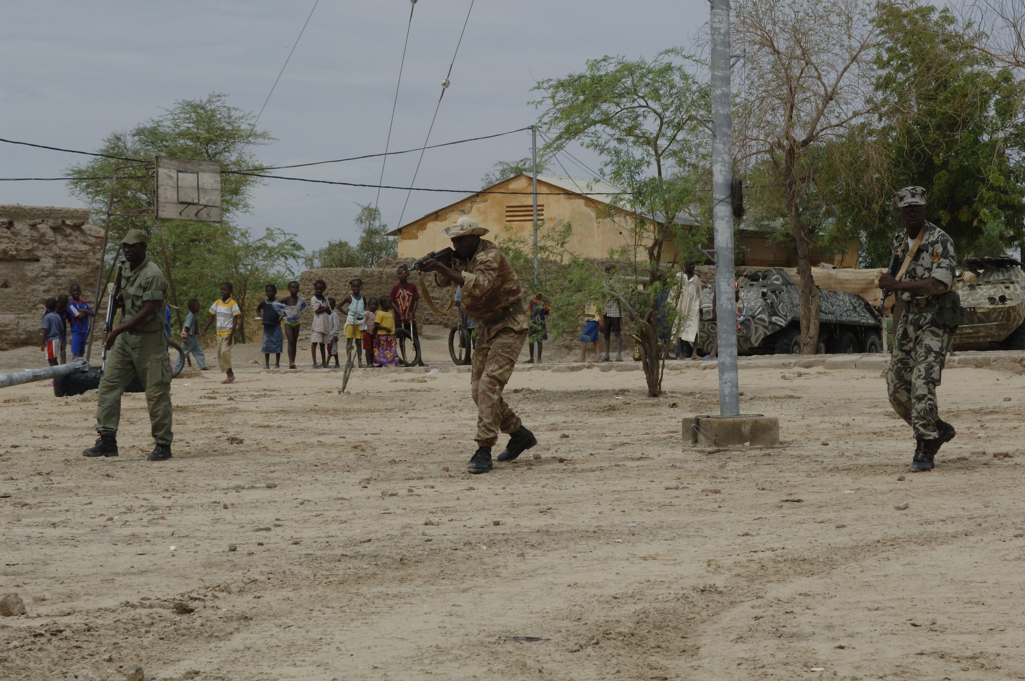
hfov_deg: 20.9
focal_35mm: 98
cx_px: 512
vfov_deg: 14.0
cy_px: 340
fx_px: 2773
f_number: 16
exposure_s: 1/250
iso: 200
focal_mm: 65
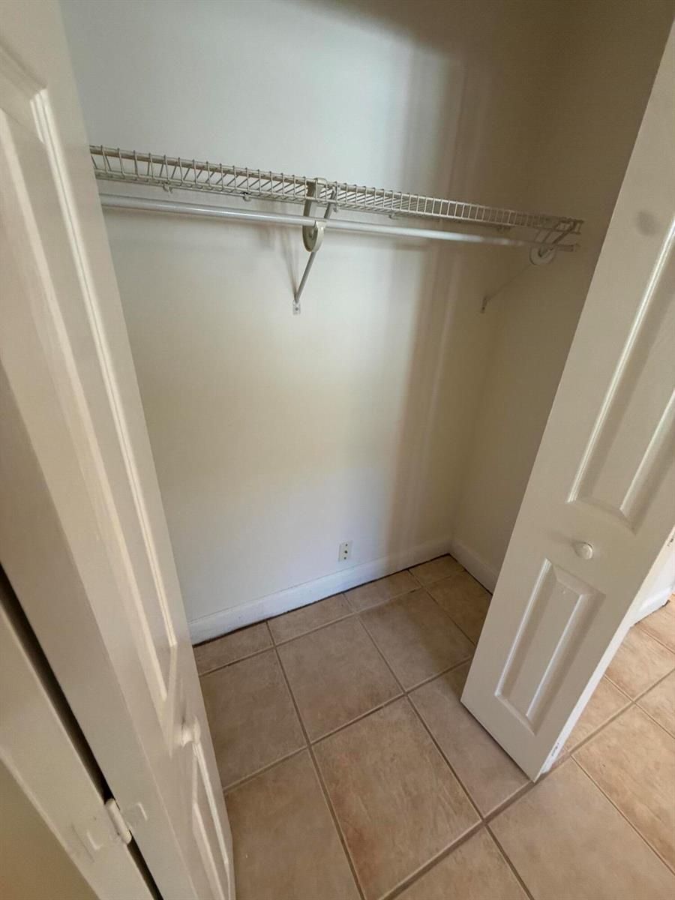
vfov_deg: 102.1
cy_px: 450
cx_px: 338
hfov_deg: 85.7
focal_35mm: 14
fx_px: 364
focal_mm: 2.22
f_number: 2.2
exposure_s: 1/60
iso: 250
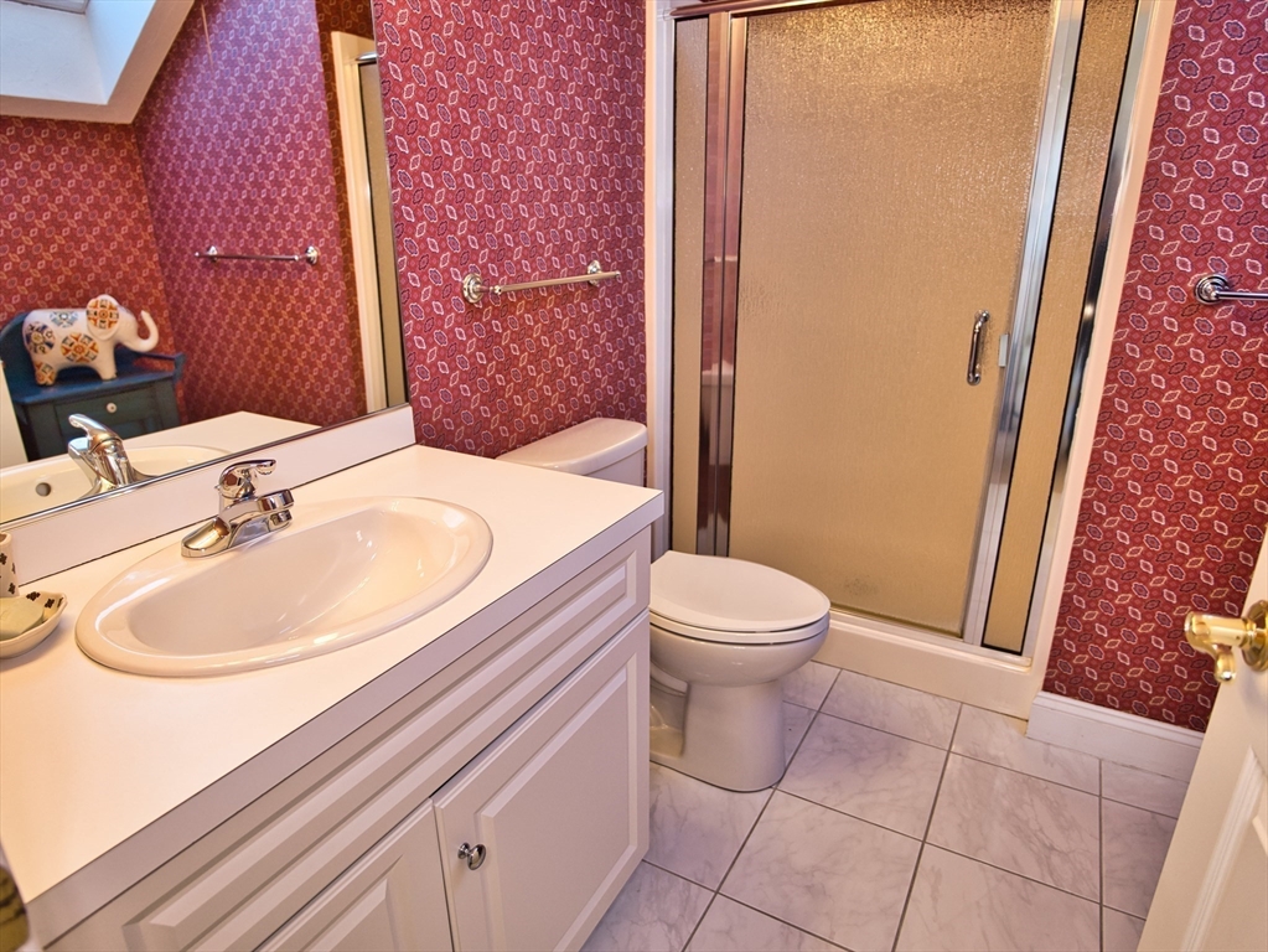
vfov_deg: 66.0
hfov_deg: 81.7
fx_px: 733
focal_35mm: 20
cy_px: 476
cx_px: 634
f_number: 1.7
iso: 100
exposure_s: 1/125
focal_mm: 10
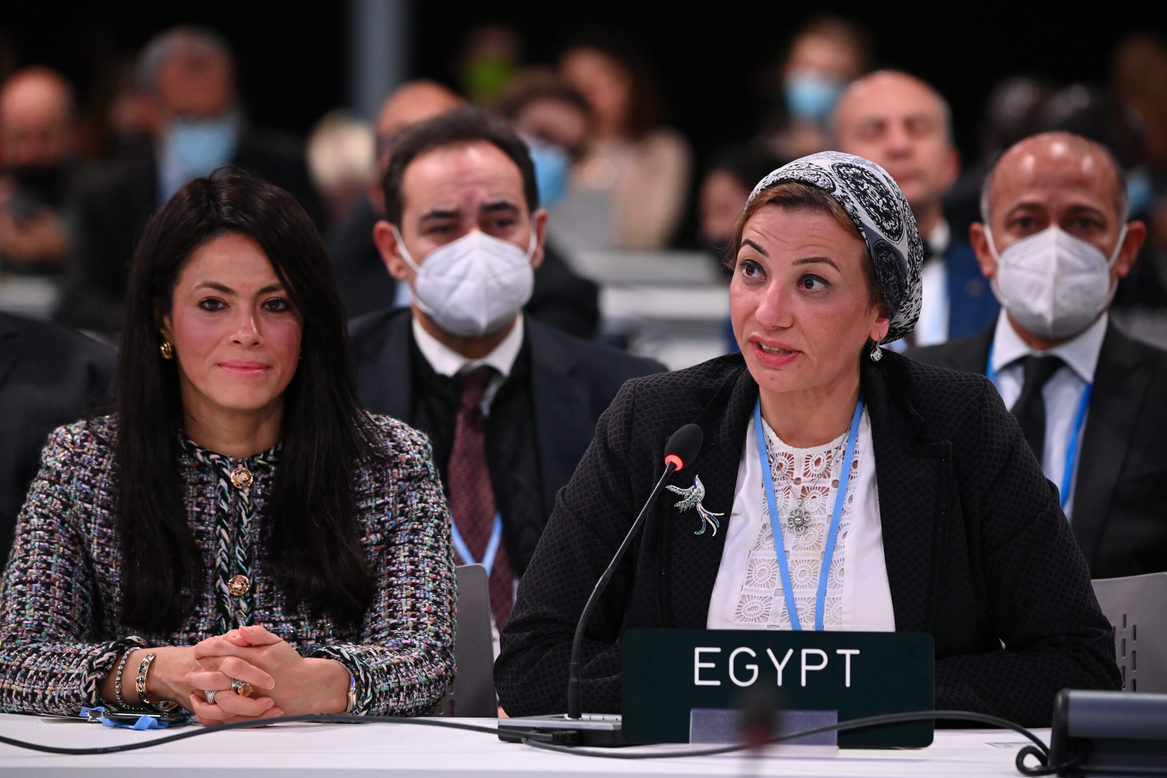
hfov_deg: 6.4
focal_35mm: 320
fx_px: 10373
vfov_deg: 4.3
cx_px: 584
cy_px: 389
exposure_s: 1/200
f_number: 5.6
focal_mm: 320
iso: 6400
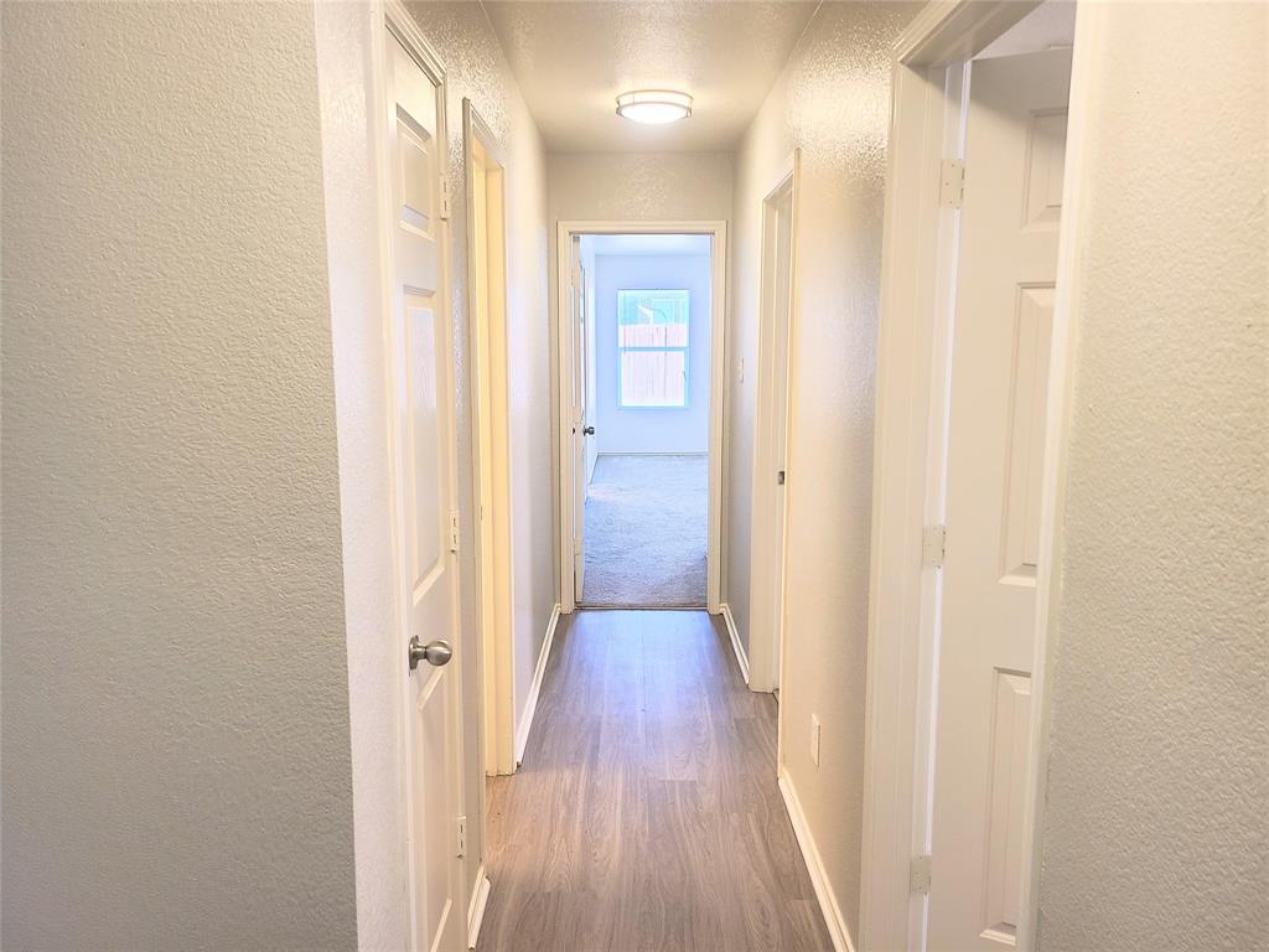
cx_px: 634
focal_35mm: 26
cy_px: 476
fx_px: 953
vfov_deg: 53.1
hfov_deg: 67.3
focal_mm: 5.4
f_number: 1.8
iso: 80
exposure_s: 1/60
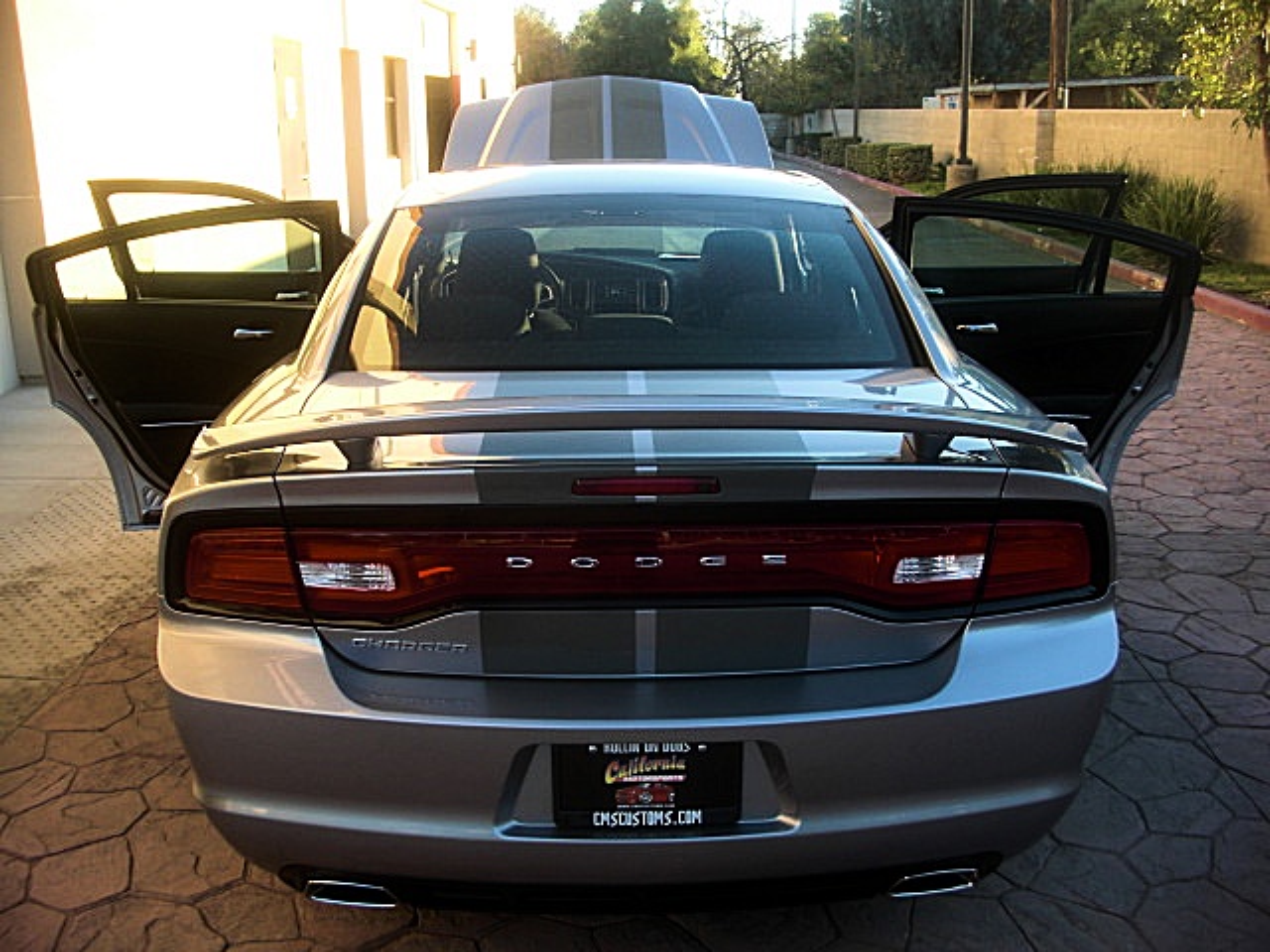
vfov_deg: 39.7
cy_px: 476
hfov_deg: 51.4
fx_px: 1321
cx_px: 635
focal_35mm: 36
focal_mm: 6.3
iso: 50
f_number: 2.8
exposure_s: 1/100
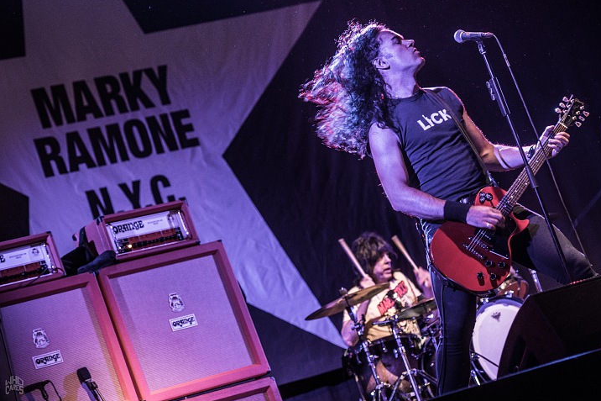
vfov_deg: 8.3
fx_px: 2770
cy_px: 200
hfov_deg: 12.4
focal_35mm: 166
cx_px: 301
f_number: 2.8
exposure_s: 1/100
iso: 640
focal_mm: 110
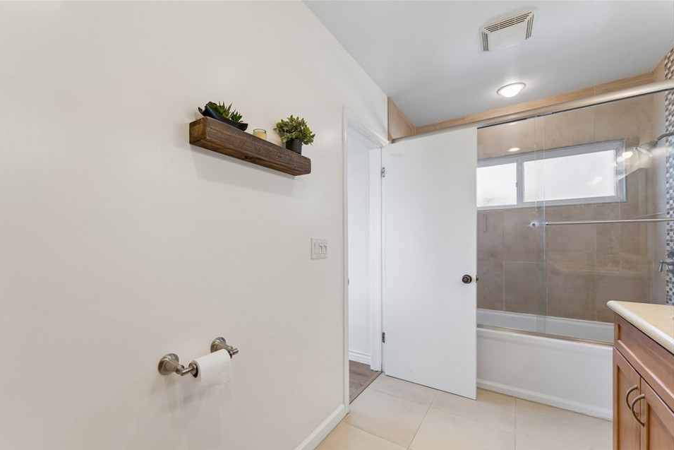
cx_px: 314
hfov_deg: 100.2
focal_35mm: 15
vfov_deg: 77.2
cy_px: 240
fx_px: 281
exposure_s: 1.3
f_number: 13
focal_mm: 14
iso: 100
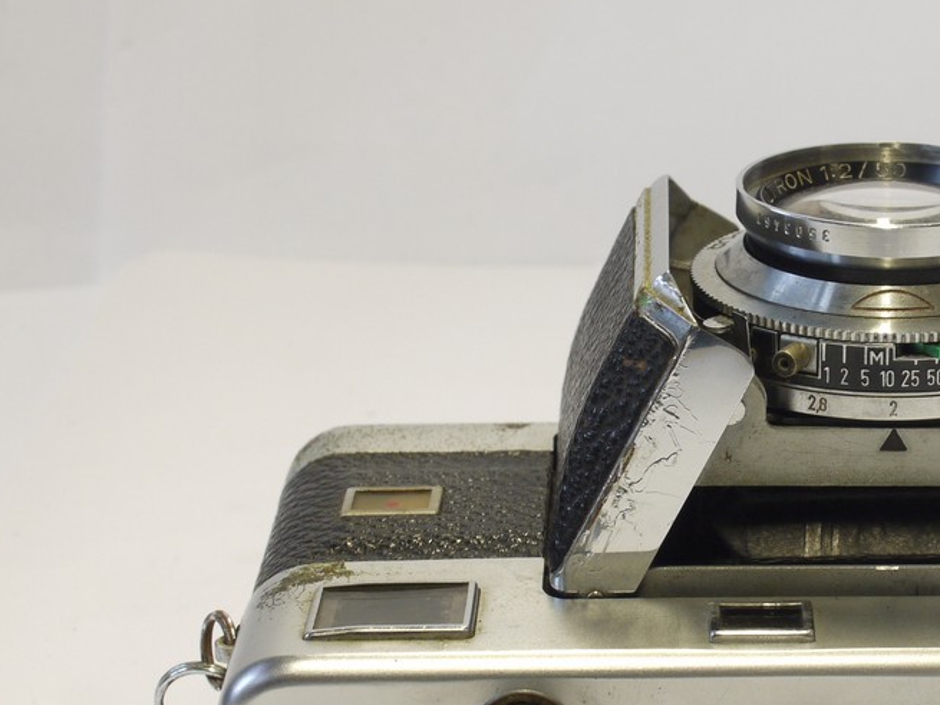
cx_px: 795
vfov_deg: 13.4
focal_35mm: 110
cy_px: 419
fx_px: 2987
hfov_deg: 17.7
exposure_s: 1/13
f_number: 9
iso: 400
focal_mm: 30
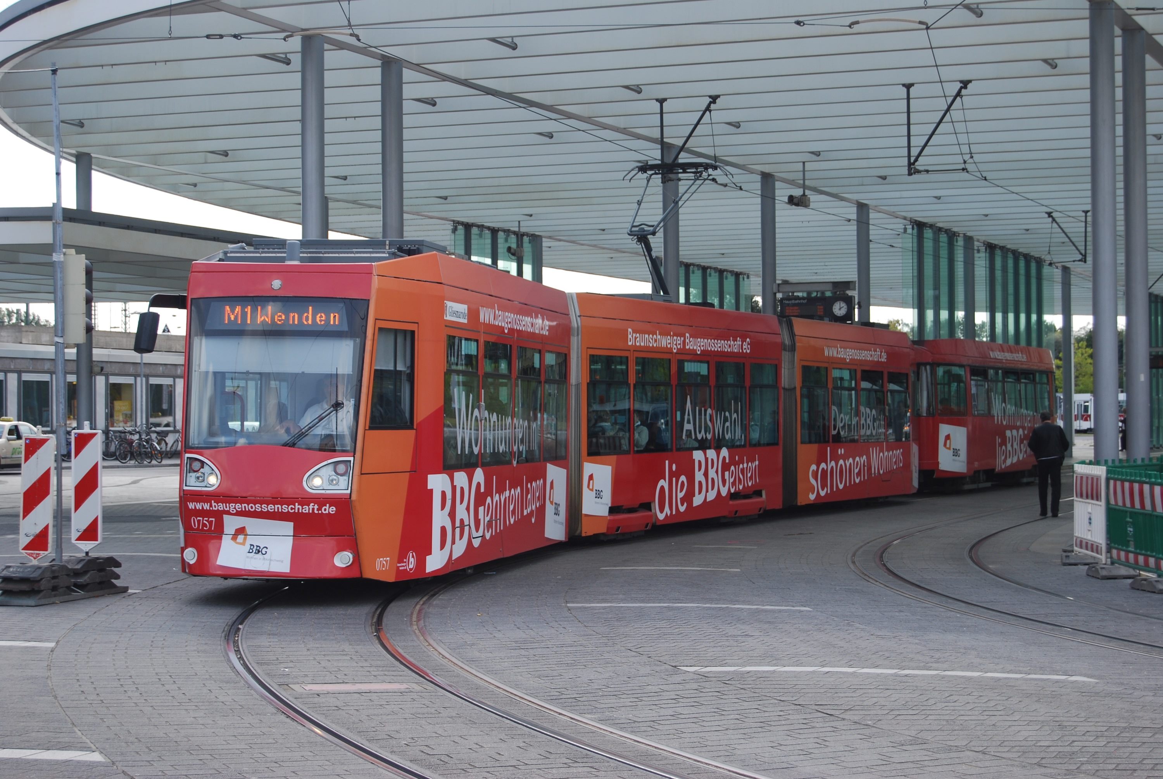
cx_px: 582
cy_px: 390
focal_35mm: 75
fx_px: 2426
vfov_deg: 18.2
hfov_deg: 27.0
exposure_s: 1/160
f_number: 6.3
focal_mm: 50
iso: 100
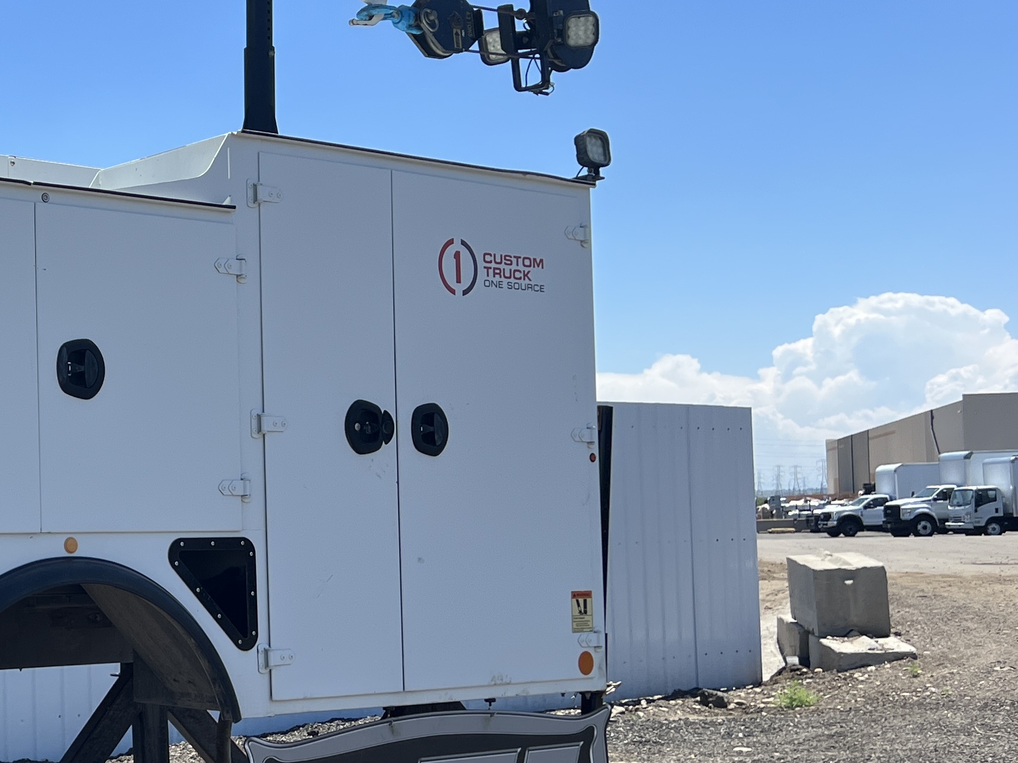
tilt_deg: +2.8
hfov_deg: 29.3
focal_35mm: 61
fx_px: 1794
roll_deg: +0.8
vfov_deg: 24.0
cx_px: -37
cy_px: 433
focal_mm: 5.7
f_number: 1.5
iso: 50
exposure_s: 1/3571
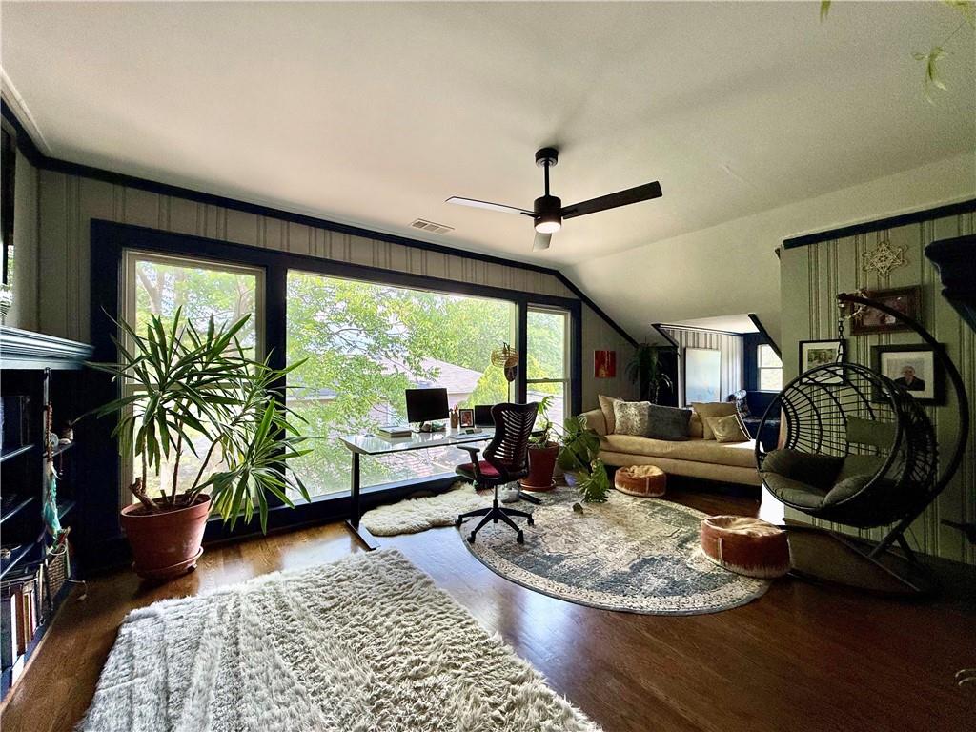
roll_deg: -0.3
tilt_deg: +1.6
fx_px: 395
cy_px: 366
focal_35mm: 14
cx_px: 488
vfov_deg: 85.7
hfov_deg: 102.1
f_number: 2.2
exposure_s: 1/138
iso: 64
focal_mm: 2.22
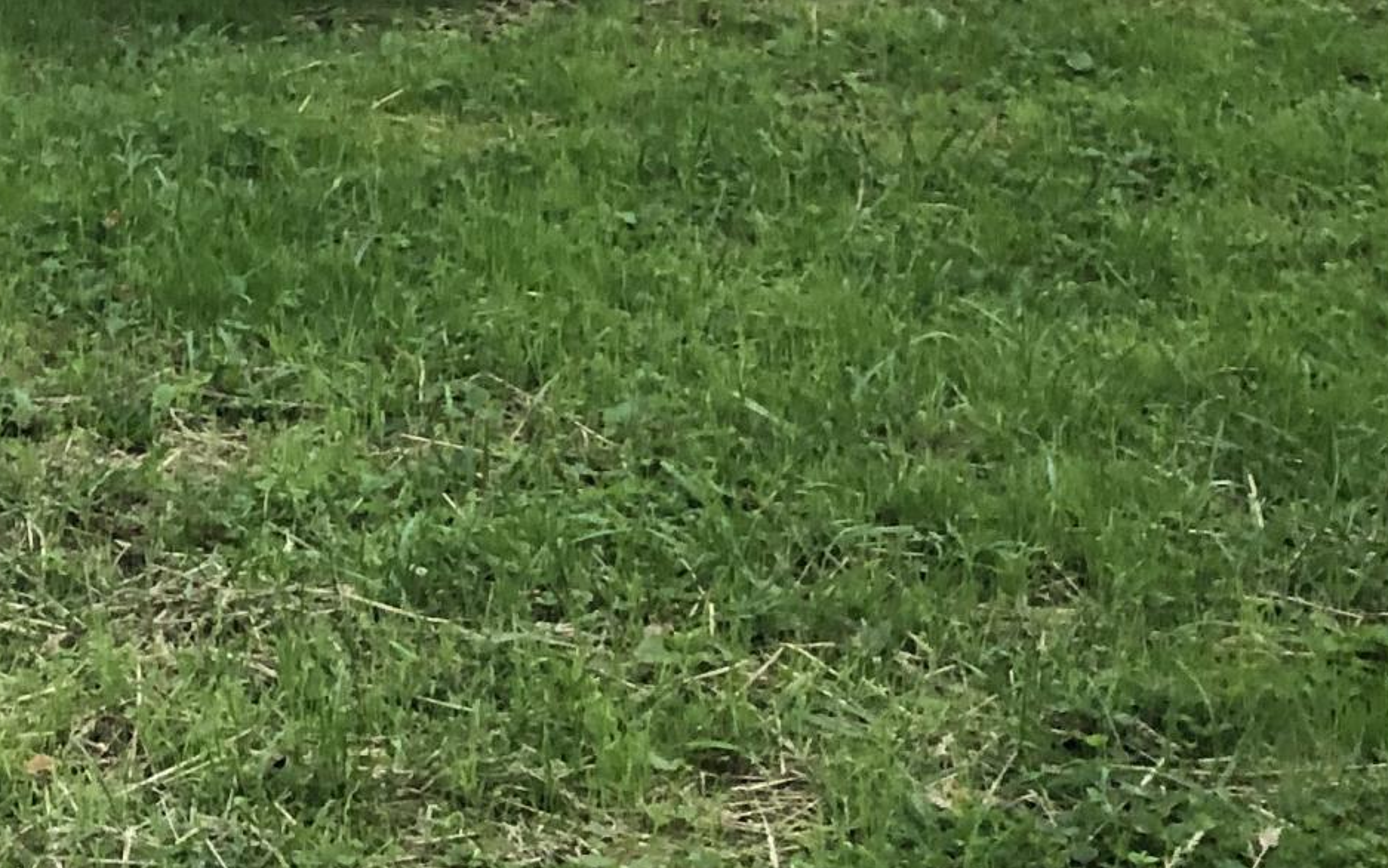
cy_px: -304
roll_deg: +2.4
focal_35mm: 95
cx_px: -209
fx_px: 3594
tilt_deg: +0.1
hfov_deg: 20.6
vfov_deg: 13.2
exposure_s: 1/15
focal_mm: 3.99
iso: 40
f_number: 1.8
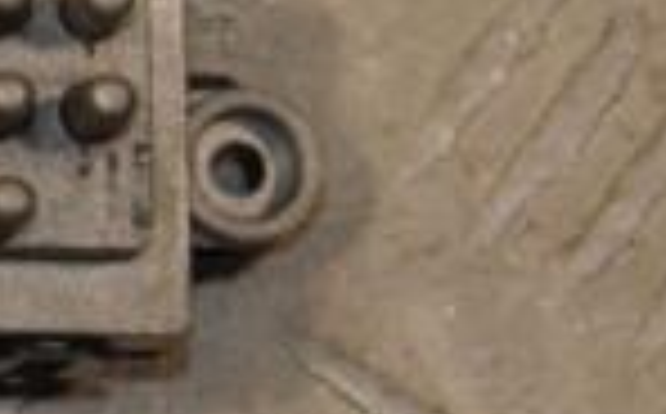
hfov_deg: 5.7
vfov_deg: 3.6
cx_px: -536
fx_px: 6524
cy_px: 90
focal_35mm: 360
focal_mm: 58
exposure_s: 1/200
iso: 800
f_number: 7.1
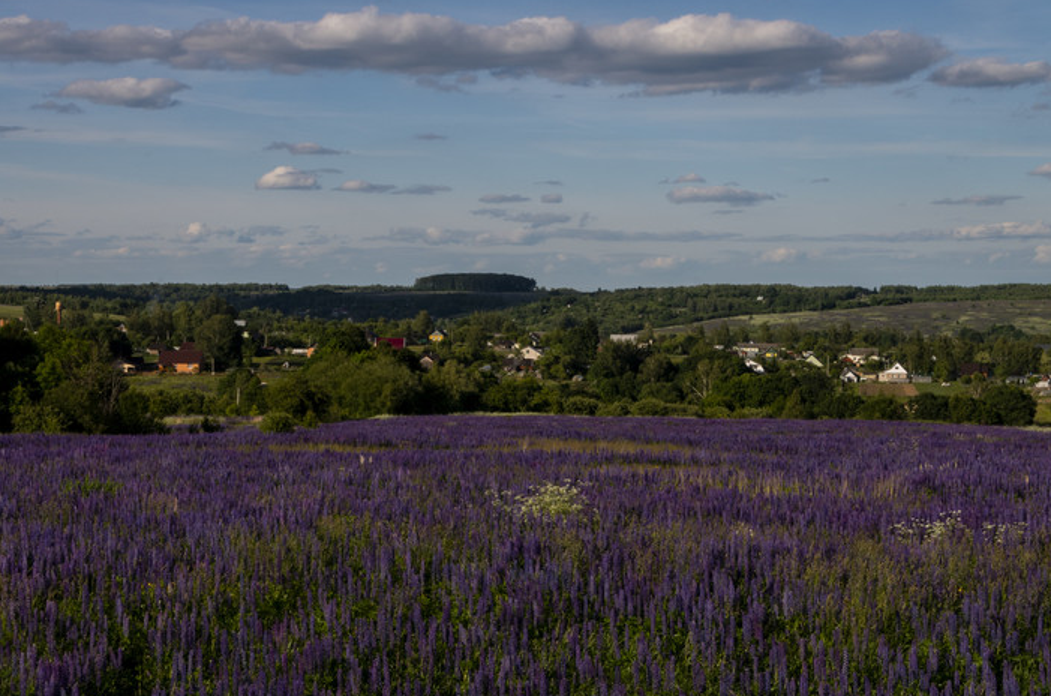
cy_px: 333
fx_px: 2243
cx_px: 481
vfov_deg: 17.6
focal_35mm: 77
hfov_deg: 26.4
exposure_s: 1/125
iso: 200
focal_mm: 40
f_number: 18
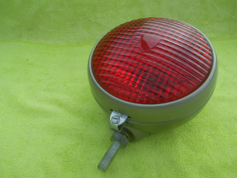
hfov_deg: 49.0
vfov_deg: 37.7
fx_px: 260
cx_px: 118
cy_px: 89
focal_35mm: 38
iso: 50
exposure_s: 1/100
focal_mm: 7.8
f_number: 5.7
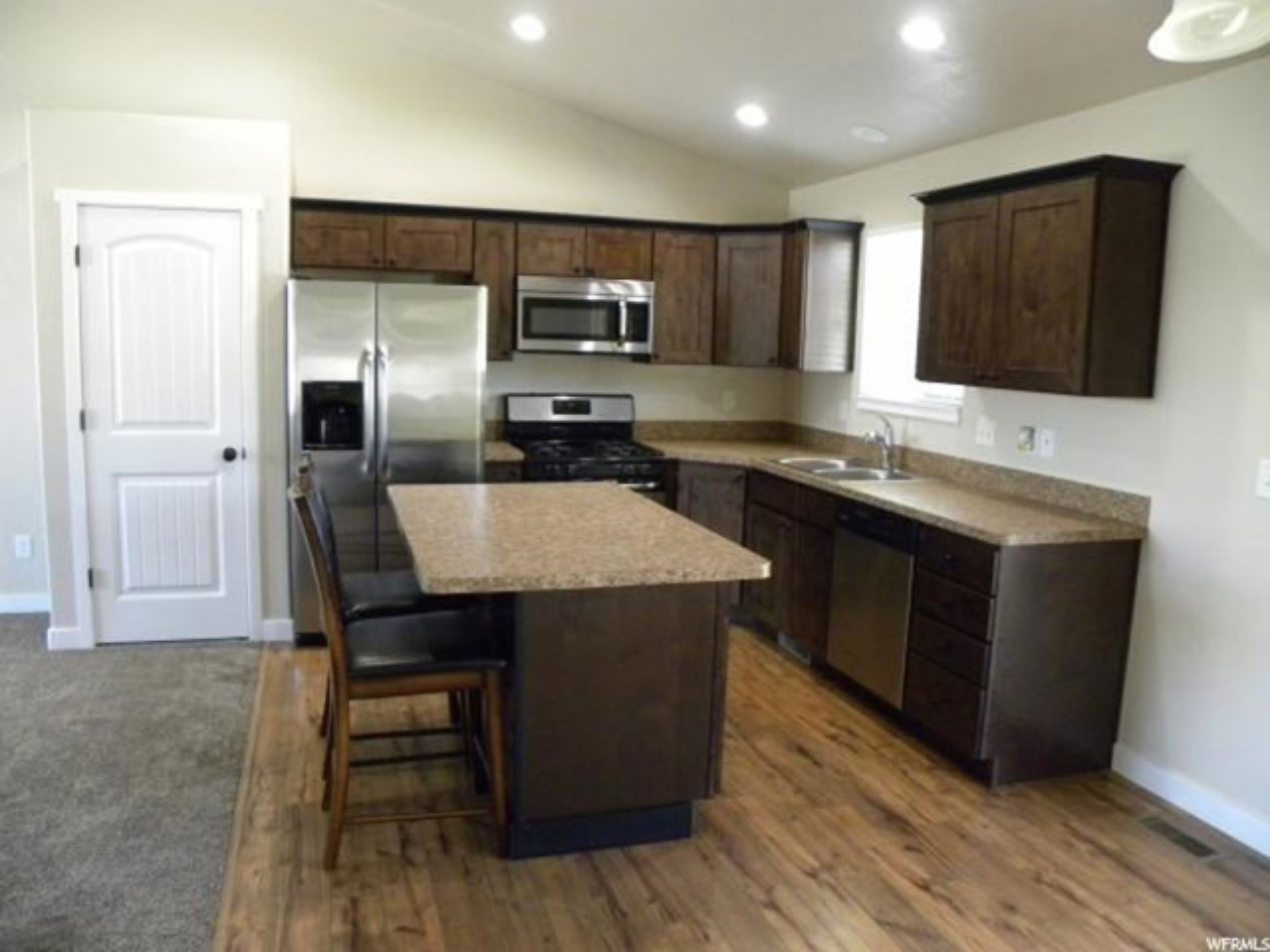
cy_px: 476
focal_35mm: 26
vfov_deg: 53.1
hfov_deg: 67.3
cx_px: 635
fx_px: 954
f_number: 2.8
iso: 400
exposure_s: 1/37.6
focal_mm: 4.6
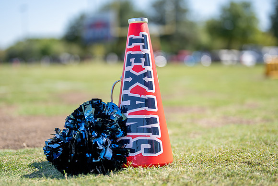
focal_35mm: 64
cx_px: 142
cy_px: 92
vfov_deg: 21.4
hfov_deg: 31.6
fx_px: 492
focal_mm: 50
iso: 160
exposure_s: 1/8000
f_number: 1.2
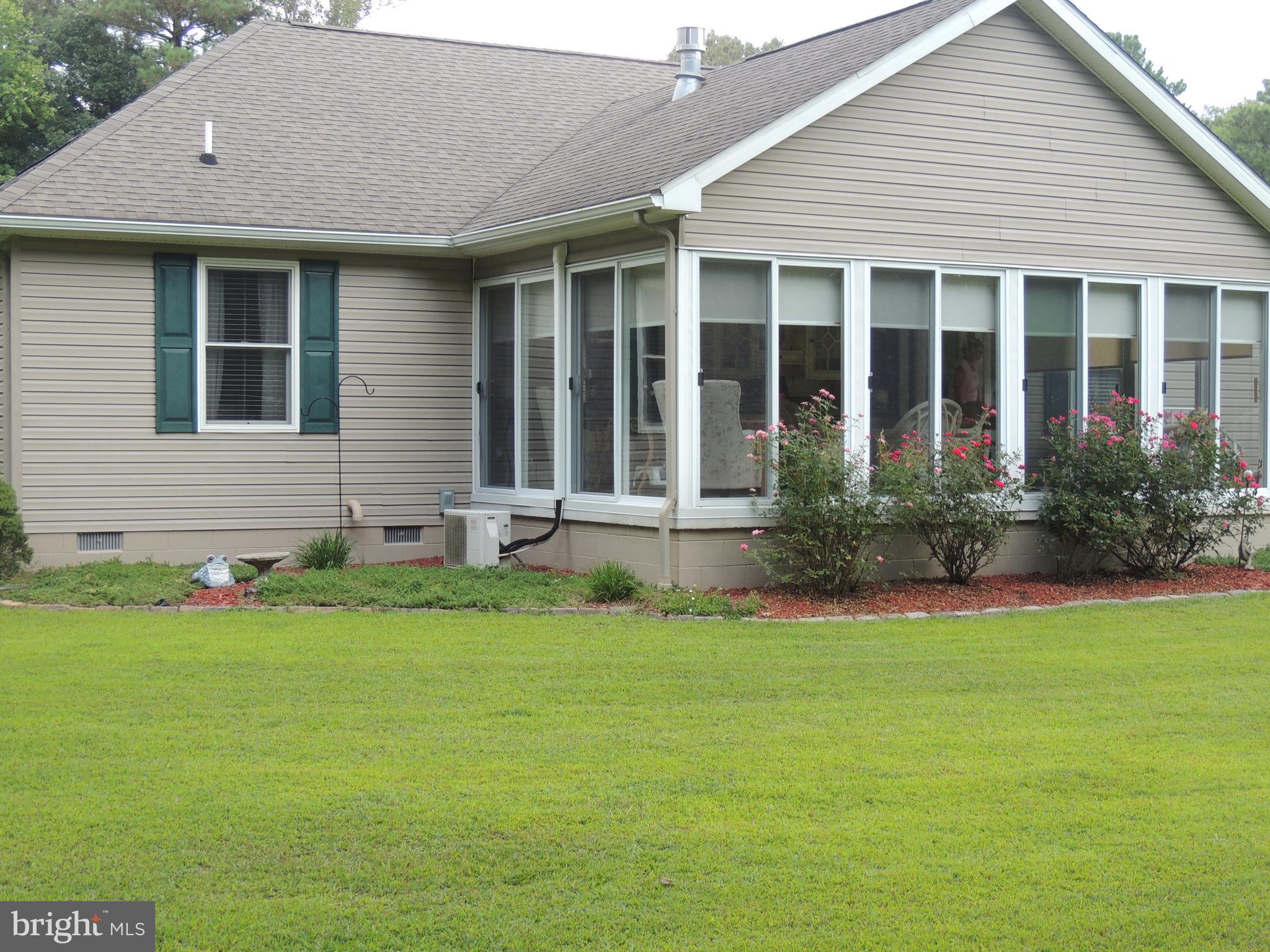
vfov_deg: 29.1
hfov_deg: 38.2
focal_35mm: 50
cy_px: 476
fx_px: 1834
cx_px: 635
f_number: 3.6
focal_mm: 8.9
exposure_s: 1/125
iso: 100
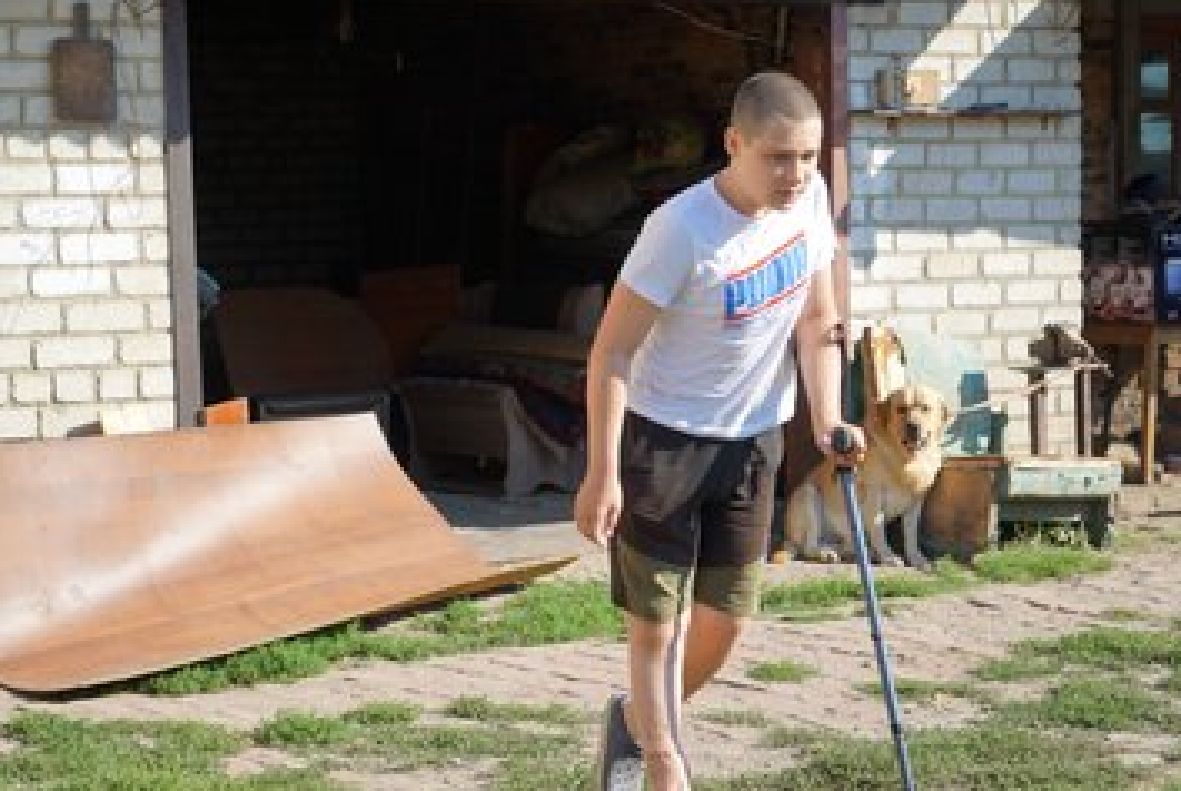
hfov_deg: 25.6
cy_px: 442
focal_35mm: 79
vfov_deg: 17.3
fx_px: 2595
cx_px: 607
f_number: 5
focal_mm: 70
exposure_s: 1/400
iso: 100
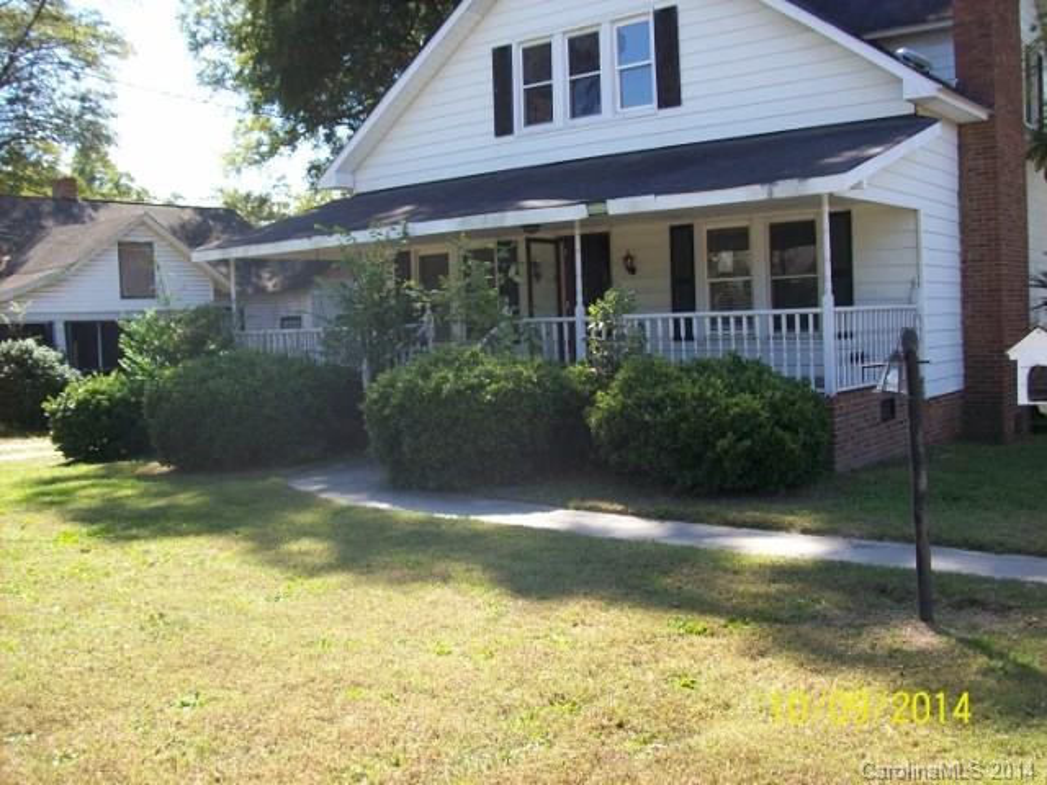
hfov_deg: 51.4
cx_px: 524
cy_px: 392
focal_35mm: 36
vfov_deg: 39.7
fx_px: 1089
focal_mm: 6
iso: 80
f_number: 2.7
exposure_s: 1/331
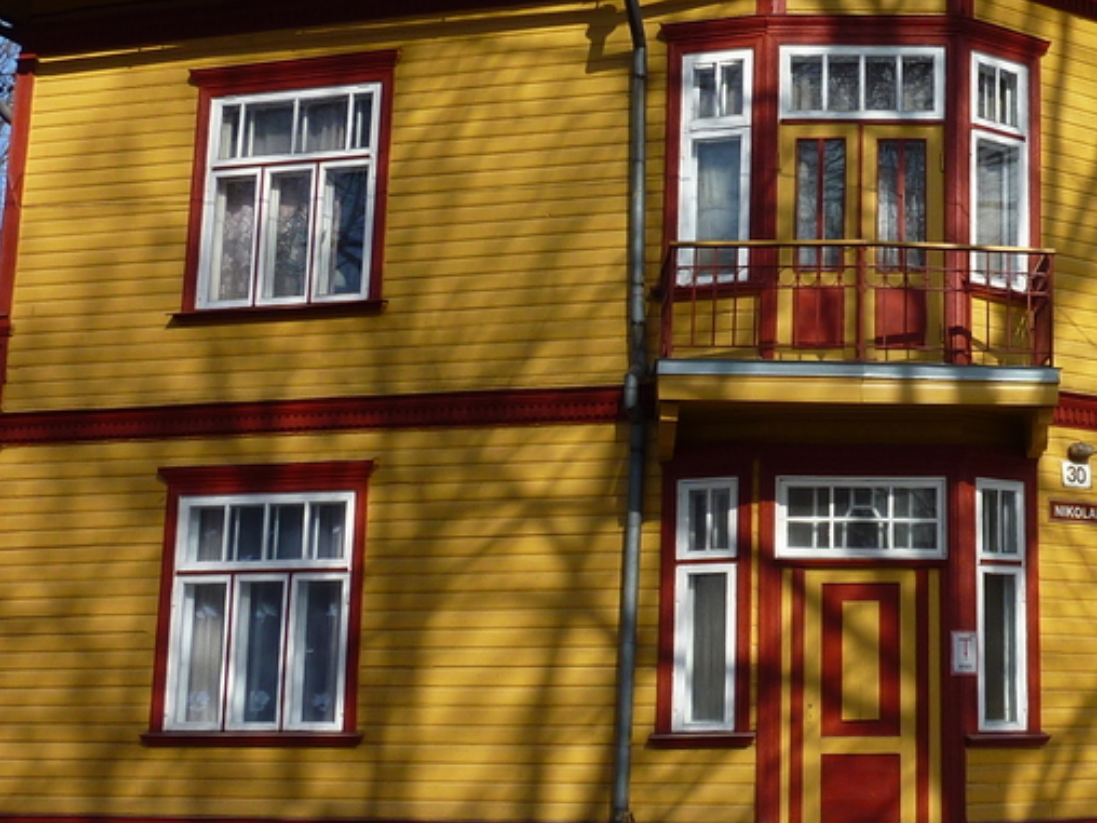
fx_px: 1870
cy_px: 356
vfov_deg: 24.8
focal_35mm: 59
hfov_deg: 31.5
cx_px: 937
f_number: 4.5
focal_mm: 4.1
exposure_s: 1/500
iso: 80
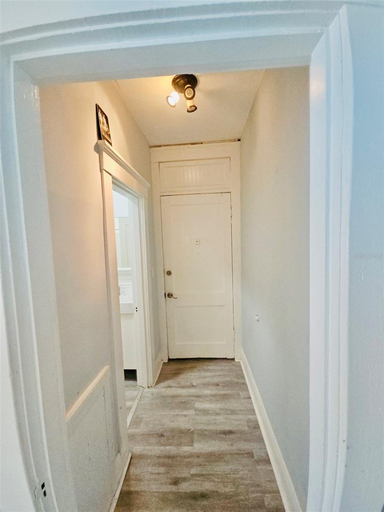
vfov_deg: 106.2
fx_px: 192
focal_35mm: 13
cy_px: 256
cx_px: 192
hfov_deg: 89.9
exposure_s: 1/60.2
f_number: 2.2
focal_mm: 2.2
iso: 259
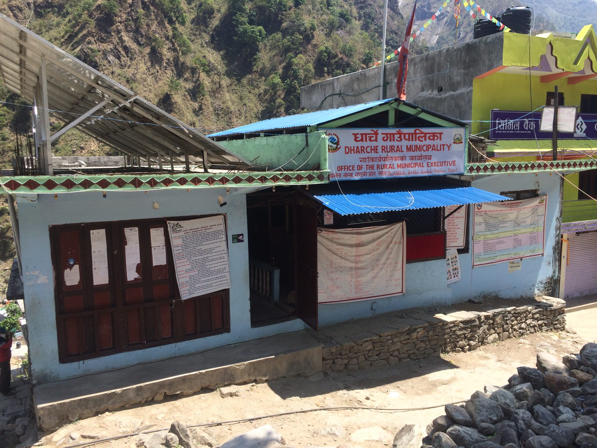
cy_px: 224
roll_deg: +0.4
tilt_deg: -7.5
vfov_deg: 48.2
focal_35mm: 29
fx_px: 500
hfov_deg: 61.7
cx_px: 298
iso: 32
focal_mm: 4.15
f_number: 2.2
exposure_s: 1/1109
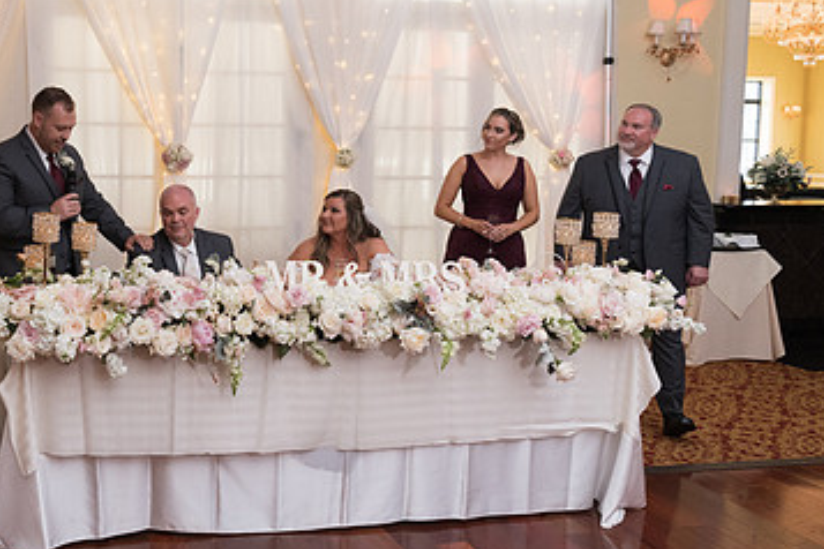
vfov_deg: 34.1
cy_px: 216
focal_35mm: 39
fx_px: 893
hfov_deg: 46.8
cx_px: 162
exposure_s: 1/125
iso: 1400
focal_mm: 24
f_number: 5
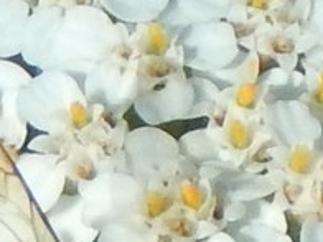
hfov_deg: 2.5
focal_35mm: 792
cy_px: 423
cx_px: 1
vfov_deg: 1.9
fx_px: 7390
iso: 125
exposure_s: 1/1000
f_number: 5.3
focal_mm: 32.8
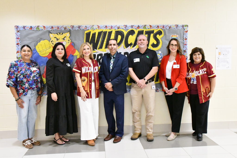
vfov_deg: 36.9
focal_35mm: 36
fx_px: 237
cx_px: 118
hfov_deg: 53.1
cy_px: 79
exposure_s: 1/250
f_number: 8
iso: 20000
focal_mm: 24
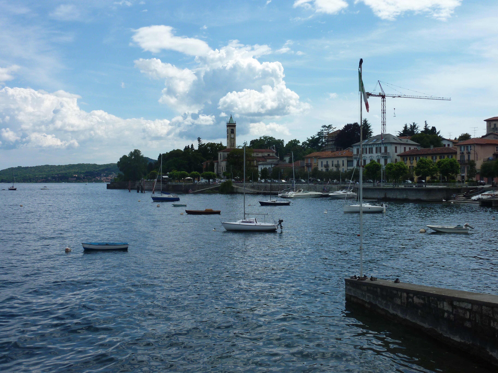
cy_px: 186
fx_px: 532
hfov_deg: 50.1
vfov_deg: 38.7
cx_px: 249
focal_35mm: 37
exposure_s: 1/500
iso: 80
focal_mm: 6.1
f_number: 5.6
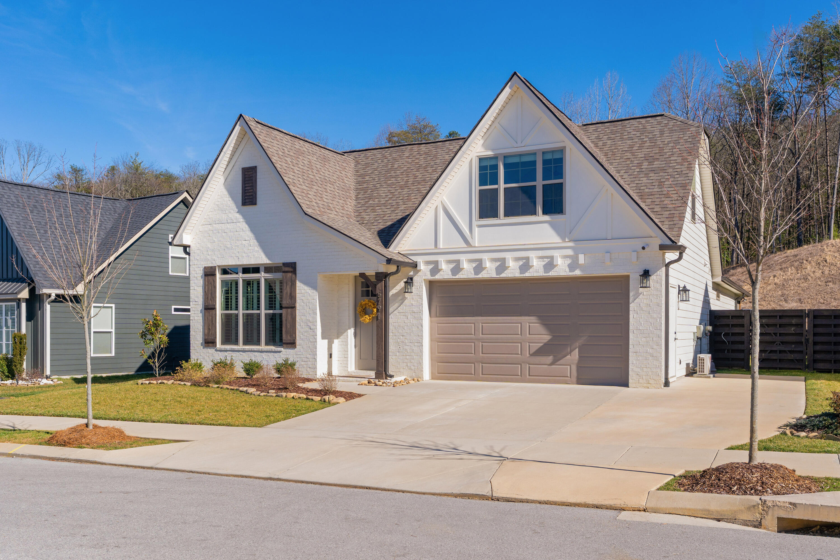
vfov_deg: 42.3
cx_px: 420
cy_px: 280
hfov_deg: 60.3
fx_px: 723
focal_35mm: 31
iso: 320
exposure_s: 1/1000
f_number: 7.1
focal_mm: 31
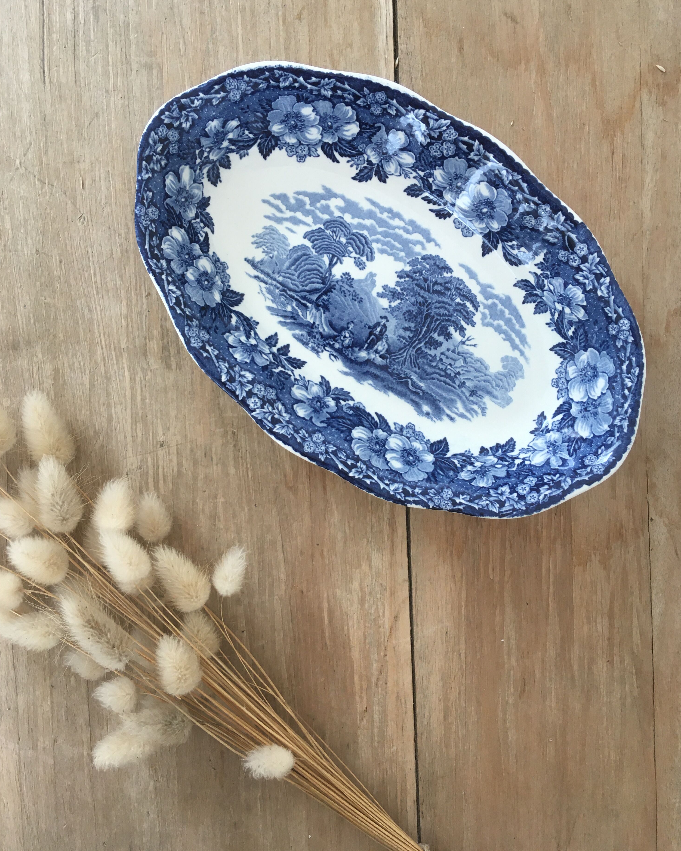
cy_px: 386
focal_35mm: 31
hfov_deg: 47.1
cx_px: 343
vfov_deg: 57.1
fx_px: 781
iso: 25
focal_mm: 4.15
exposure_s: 1/33
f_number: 2.2
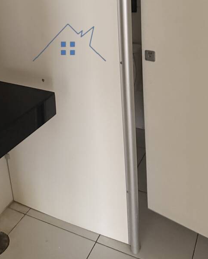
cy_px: 46
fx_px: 323
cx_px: 67
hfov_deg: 35.3
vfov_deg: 41.6
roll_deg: +5.1
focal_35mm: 42
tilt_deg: -14.4
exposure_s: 1/30
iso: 800
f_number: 1.78
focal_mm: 6.76
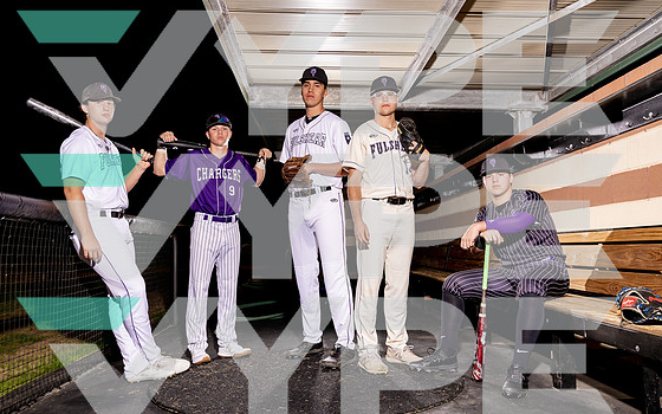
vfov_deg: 40.6
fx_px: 559
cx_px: 318
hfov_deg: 61.2
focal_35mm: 31
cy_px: 216
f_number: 5.6
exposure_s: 1/250
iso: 250
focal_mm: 29
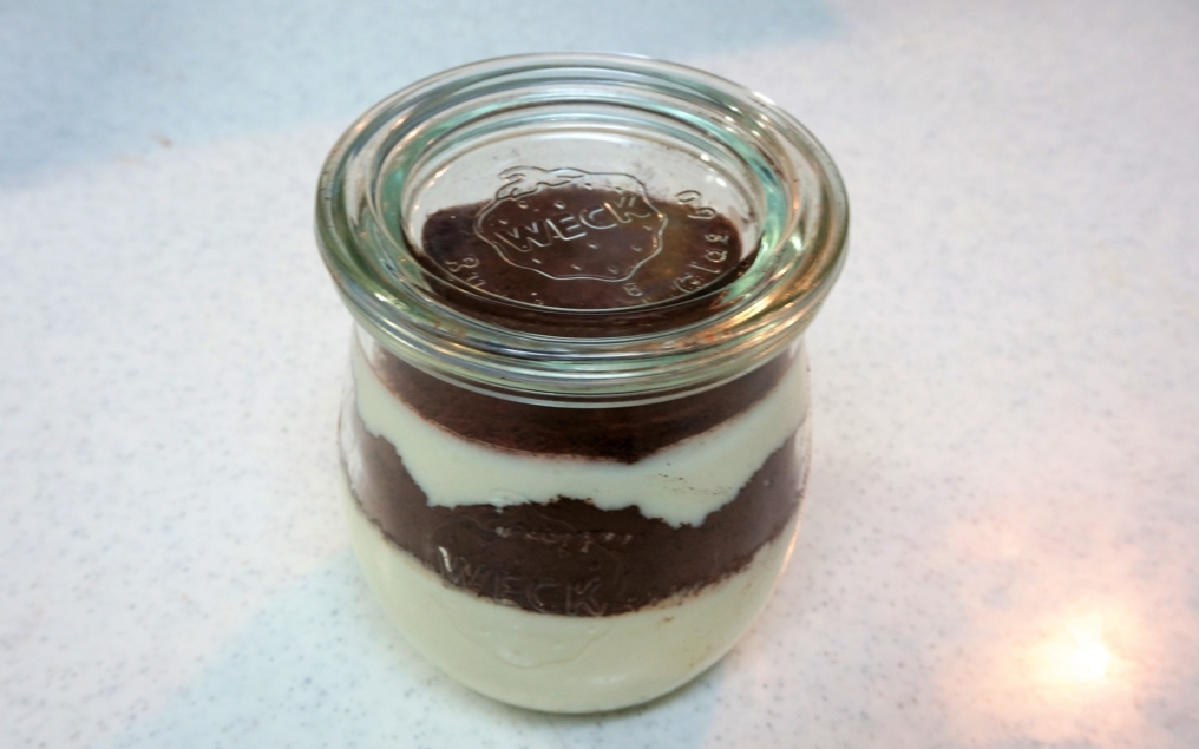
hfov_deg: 49.3
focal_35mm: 40
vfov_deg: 32.0
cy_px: 392
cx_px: 600
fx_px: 1307
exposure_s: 1/6
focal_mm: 26
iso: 400
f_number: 13
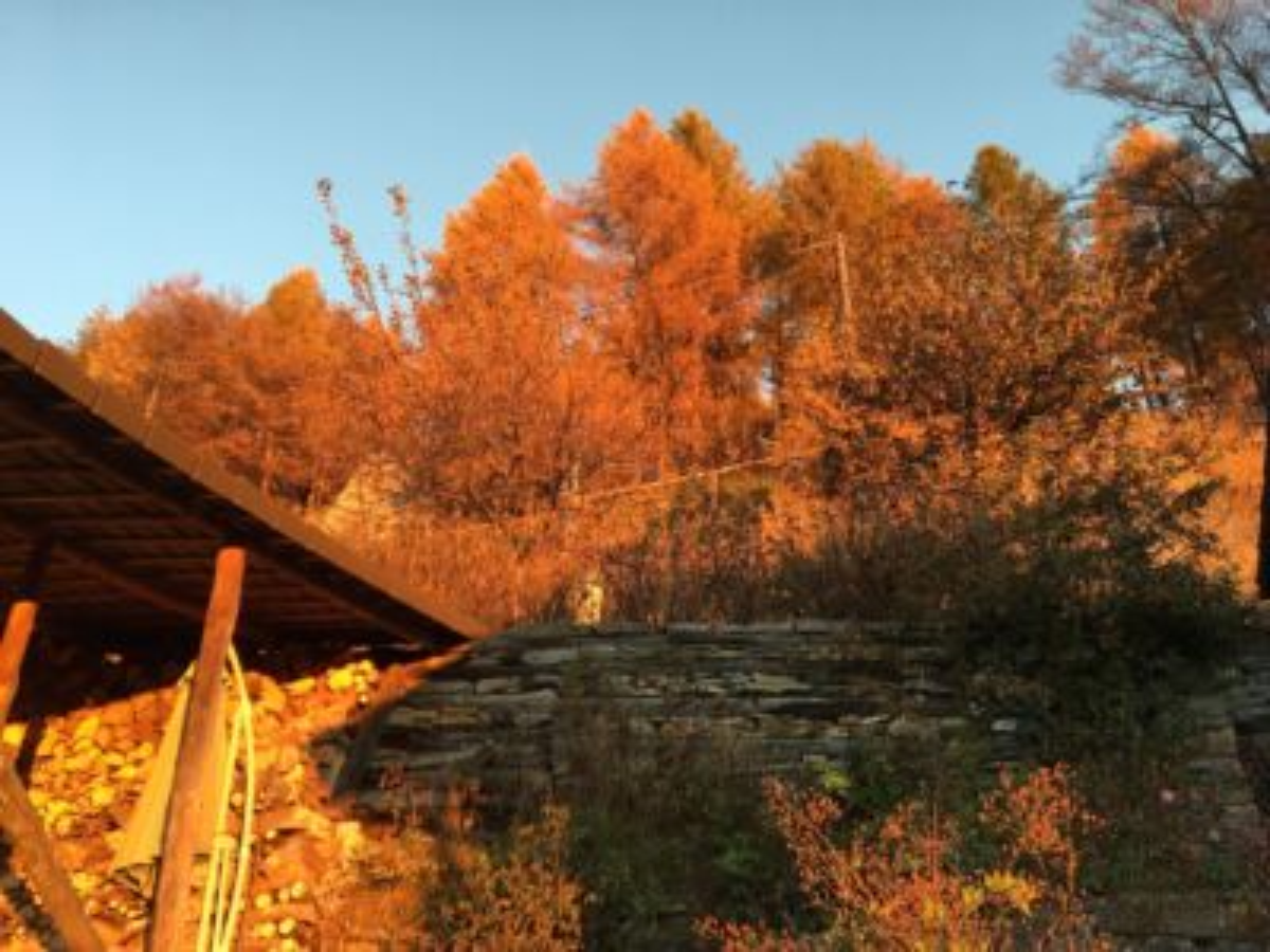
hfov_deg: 61.7
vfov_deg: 48.2
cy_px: 476
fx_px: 1064
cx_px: 635
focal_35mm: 29
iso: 25
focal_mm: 4.15
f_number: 2.2
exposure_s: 1/50
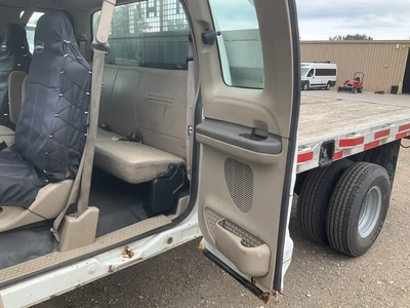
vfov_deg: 48.2
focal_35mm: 29
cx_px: 205
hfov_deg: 61.7
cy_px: 154
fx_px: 343
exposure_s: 1/211
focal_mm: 3
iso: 20
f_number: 1.8
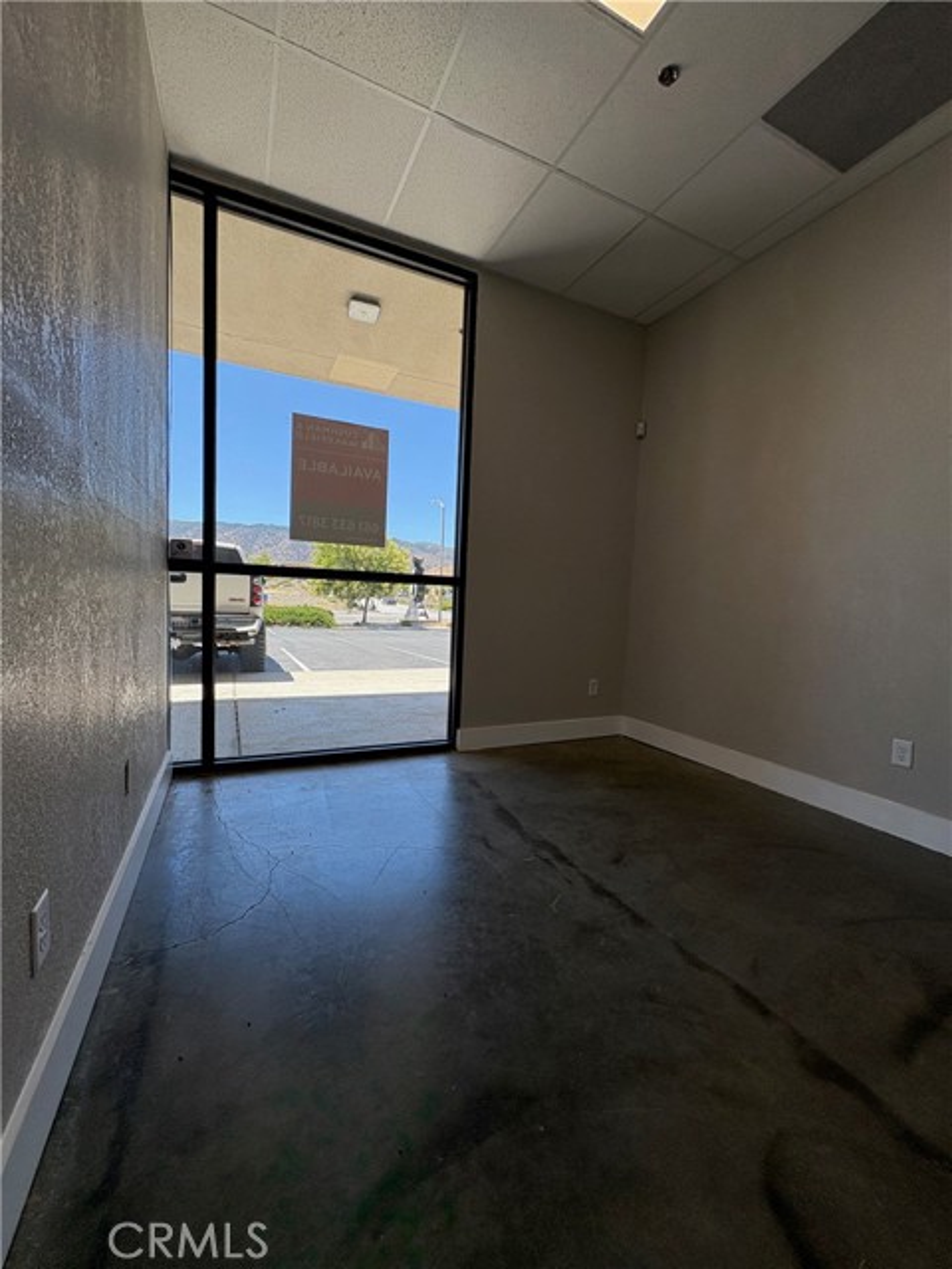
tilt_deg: -3.8
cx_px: 476
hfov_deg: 85.7
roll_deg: -2.3
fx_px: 513
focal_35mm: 14
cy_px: 634
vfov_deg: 102.1
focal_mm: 2.22
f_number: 2.2
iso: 40
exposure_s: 1/371
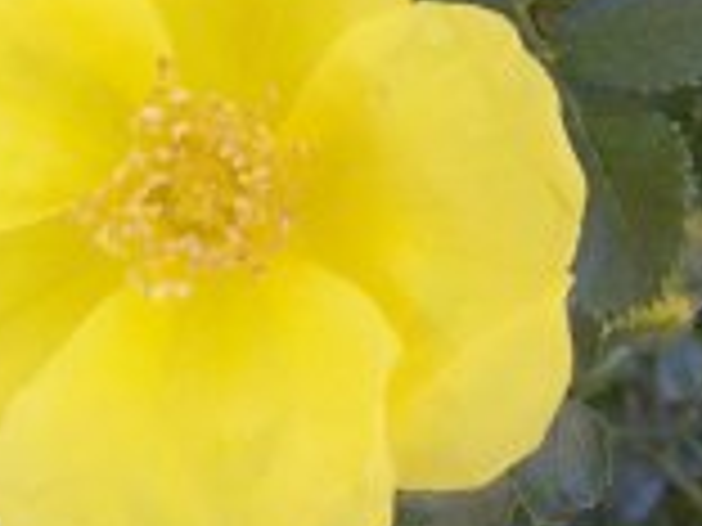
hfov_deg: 18.6
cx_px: 180
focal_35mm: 105
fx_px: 2129
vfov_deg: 13.8
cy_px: -54
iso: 80
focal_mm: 6.3
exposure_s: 1/160
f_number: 2.8
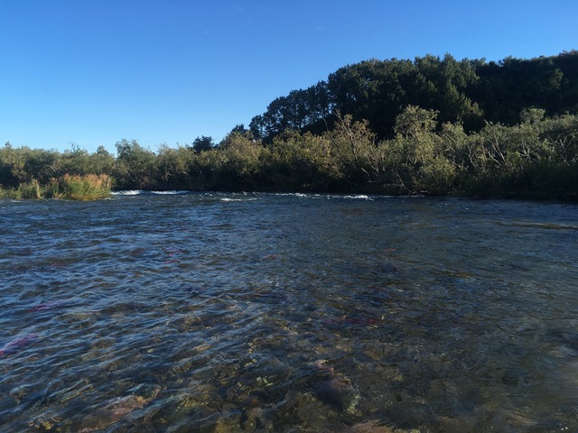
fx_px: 484
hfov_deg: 61.7
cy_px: 216
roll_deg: +0.4
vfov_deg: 48.2
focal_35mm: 29
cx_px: 289
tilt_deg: -5.6
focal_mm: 4.15
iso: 25
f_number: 2.2
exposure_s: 1/836
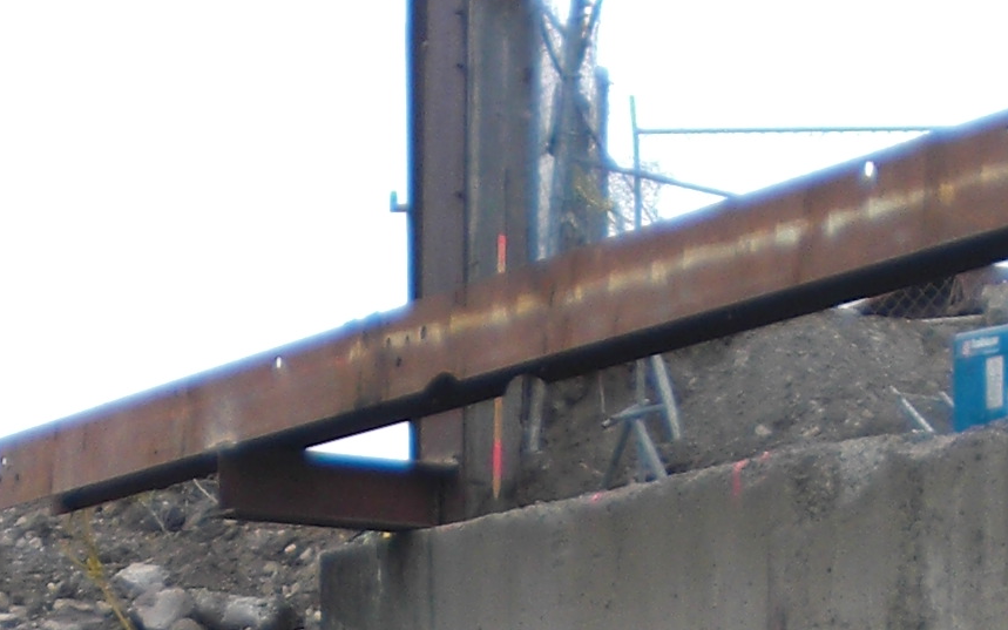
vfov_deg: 8.2
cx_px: 371
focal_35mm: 153
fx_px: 4203
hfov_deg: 13.7
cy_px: 1212
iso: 64
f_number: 3.1
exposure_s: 1/320
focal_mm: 6.3
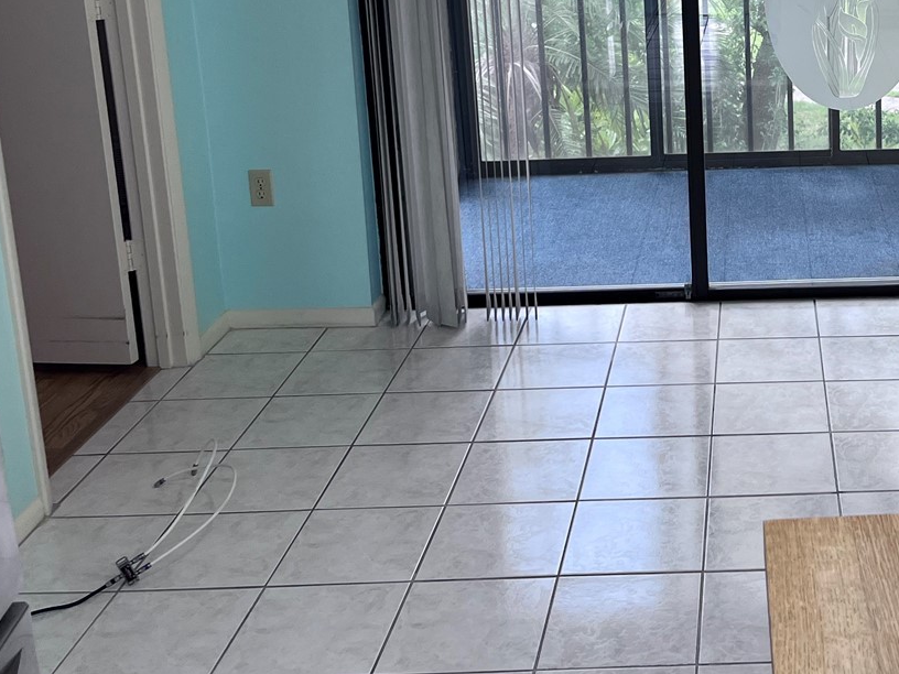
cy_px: 76
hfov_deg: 35.7
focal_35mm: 51
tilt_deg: -12.5
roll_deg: +2.0
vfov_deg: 27.6
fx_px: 1325
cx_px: 778
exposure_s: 1/120
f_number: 1.6
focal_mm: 5.1
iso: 100
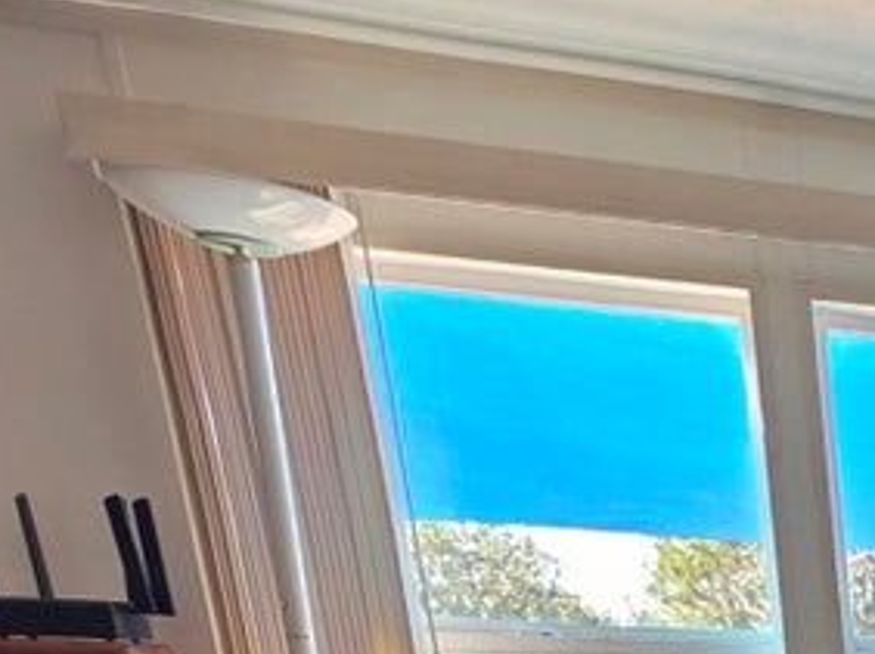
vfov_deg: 17.3
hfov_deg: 20.9
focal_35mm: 63
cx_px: 1584
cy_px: 1286
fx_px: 1591
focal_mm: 2.2
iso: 160
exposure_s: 1/120
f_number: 1.9
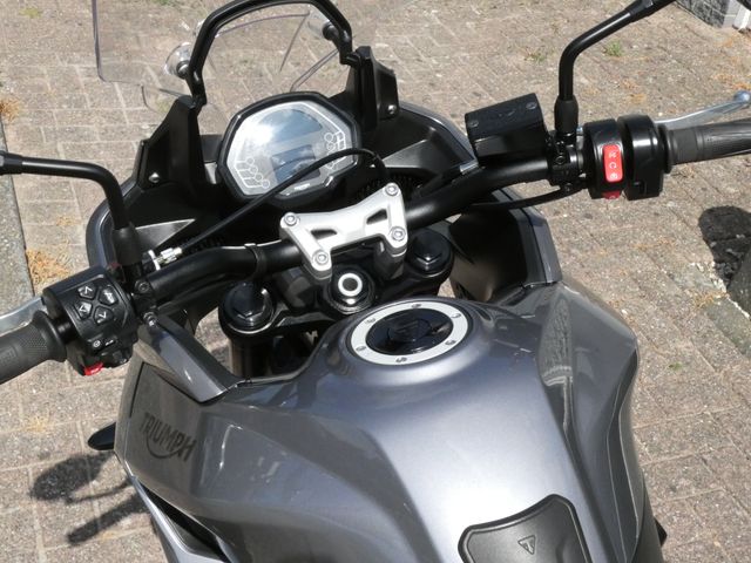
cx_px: 376
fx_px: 1041
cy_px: 282
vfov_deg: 30.3
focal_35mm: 48
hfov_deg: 39.7
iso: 800
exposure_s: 1/1600
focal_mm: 8.6
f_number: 8
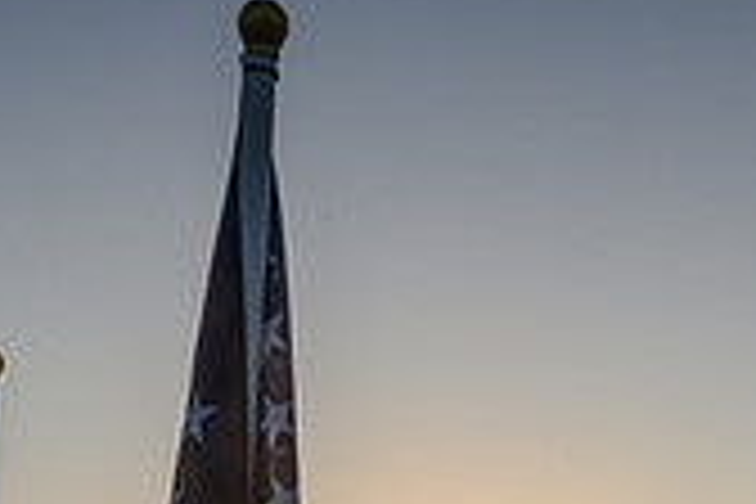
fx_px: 2289
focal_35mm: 109
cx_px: 760
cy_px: 837
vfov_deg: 11.8
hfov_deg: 18.3
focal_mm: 31.5
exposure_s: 1/50
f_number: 20
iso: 800
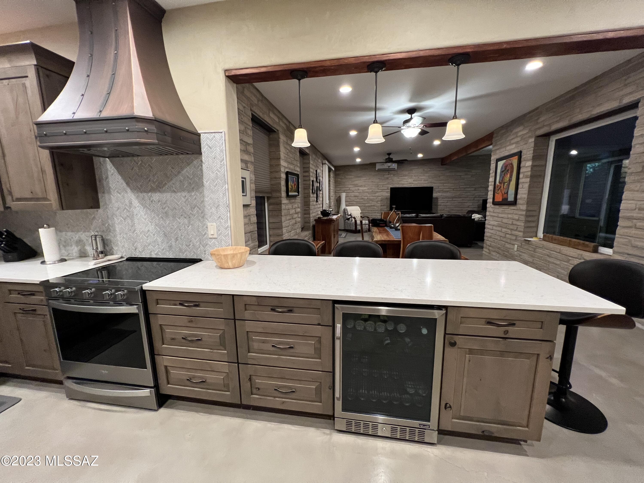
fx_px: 242
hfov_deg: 106.2
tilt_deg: -9.7
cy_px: 242
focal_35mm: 13
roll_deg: +0.6
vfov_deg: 89.9
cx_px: 322
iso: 320
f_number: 1.8
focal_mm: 1.57
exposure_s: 1/60
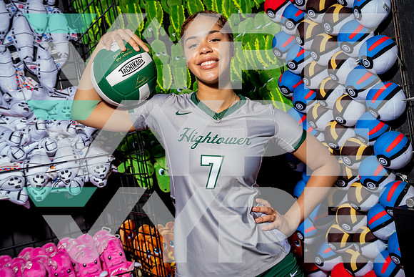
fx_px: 506
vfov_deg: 30.5
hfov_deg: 44.5
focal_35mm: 44
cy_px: 138
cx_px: 207
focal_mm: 44
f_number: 5.6
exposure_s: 1/250
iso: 100
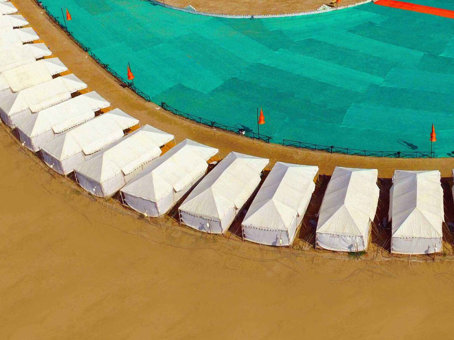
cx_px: 412
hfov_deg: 40.4
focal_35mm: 43
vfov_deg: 31.6
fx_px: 564
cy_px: 20
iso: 100
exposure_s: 1/2747
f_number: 2.8
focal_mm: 3.61
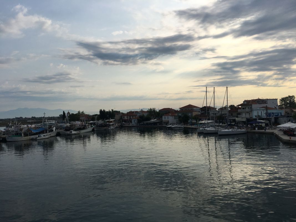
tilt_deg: -0.2
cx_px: 148
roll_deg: +4.1
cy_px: 111
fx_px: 248
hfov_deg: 61.7
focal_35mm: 29
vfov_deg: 48.2
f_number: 2.2
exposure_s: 1/2849
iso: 25
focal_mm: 4.15
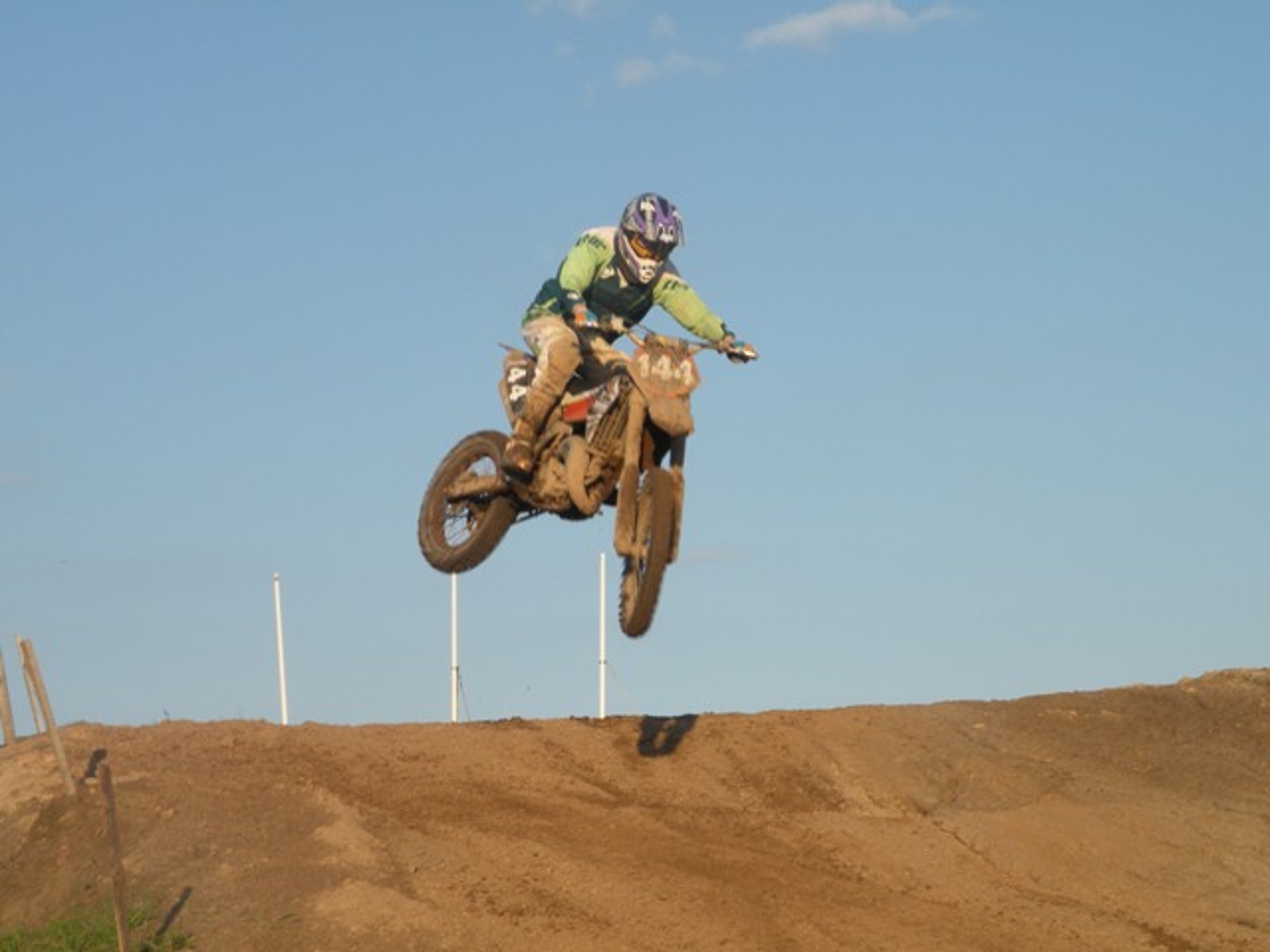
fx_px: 3412
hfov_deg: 21.1
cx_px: 635
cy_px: 476
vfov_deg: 15.9
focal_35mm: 93
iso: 64
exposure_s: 1/198
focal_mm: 16.4
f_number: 6.3
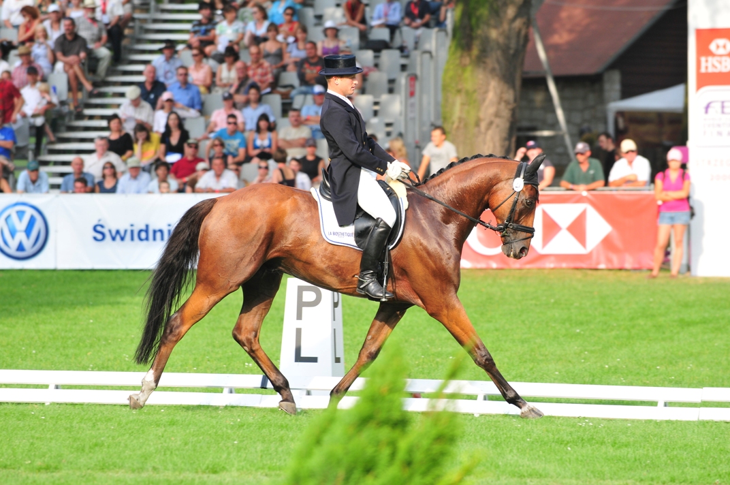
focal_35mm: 300
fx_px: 6076
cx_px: 365
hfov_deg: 6.9
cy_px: 242
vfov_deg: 4.6
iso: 200
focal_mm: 200
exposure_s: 1/400
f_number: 4
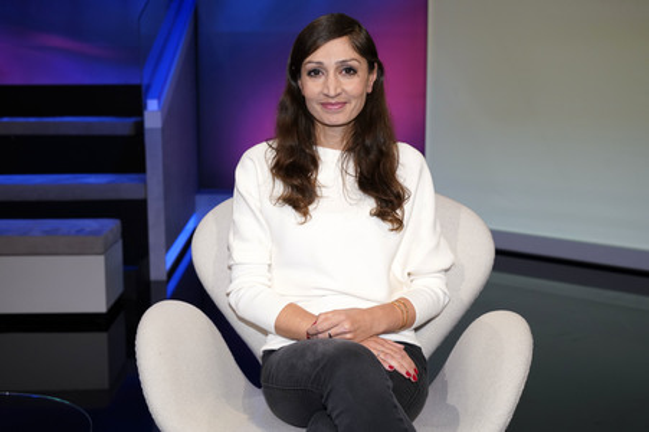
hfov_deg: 43.6
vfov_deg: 29.8
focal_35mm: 45
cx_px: 324
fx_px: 811
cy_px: 216
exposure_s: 1/125
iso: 1600
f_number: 5.6
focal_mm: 45
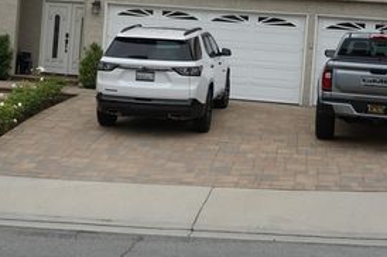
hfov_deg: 27.3
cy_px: 52
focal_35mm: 74
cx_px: 154
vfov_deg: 18.2
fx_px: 794
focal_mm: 27
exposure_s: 1/200
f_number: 6.3
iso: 100
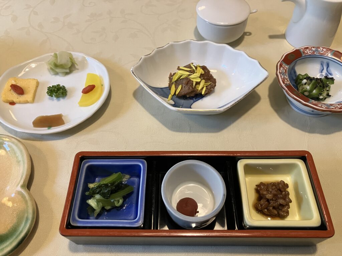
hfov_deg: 63.4
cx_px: 171
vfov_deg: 49.7
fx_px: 277
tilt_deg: -55.6
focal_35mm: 28
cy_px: 128
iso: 320
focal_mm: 3.99
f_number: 1.8
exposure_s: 1/60
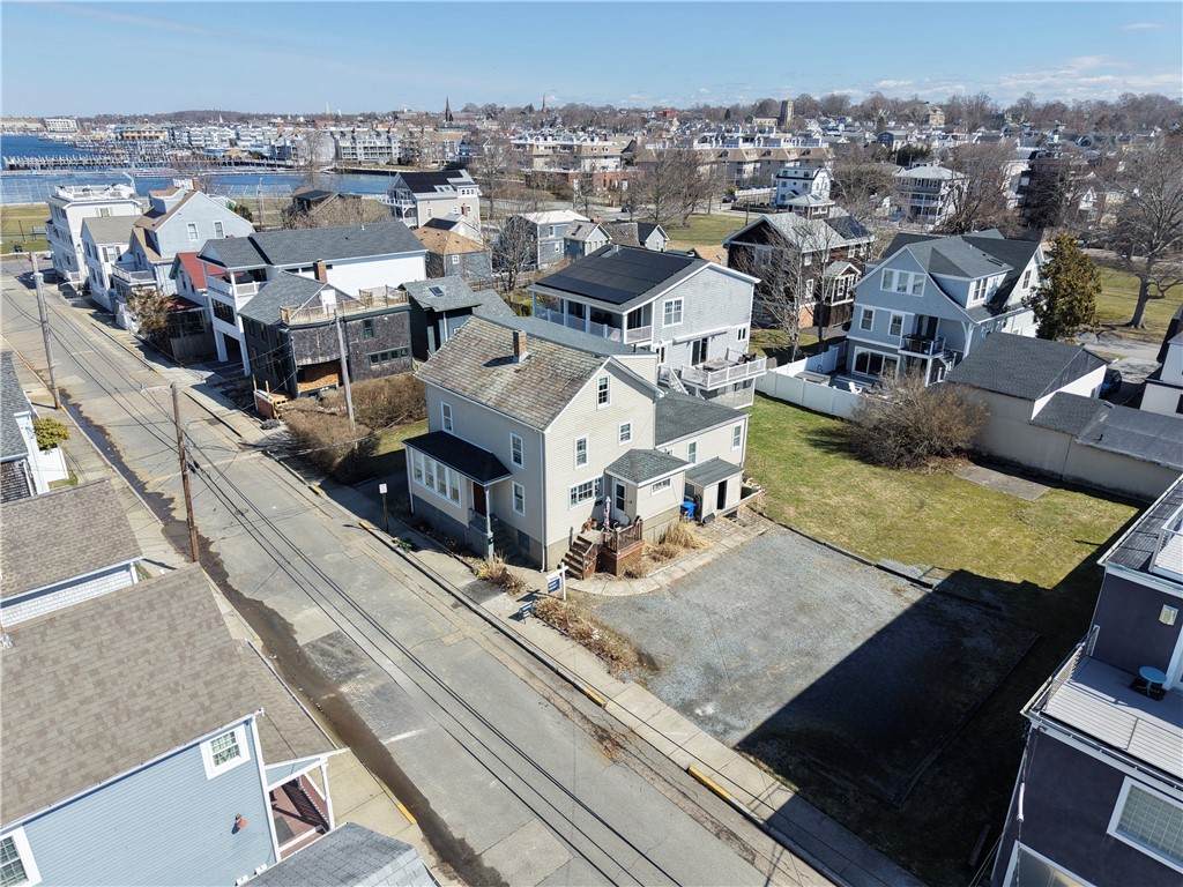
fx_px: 786
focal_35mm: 23
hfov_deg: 73.9
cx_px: 592
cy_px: 444
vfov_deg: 58.9
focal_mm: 8.67
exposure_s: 1/6000
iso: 320
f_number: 1.8
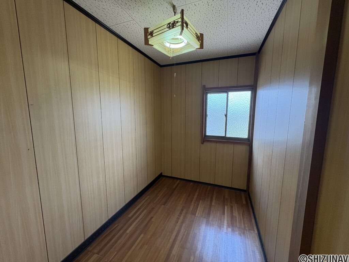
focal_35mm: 14
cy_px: 131
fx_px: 141
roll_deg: +0.6
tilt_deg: -6.7
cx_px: 174
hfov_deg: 102.1
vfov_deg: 85.7
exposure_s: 1/120
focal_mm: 2.22
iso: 200
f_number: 2.2
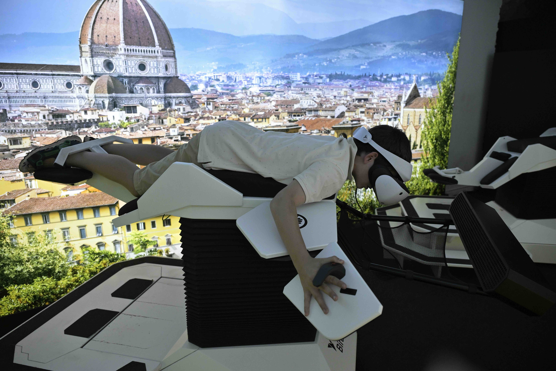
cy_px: 186
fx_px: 371
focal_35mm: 24
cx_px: 278
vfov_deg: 53.1
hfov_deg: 73.7
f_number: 4
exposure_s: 1/1250
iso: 2500
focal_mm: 24
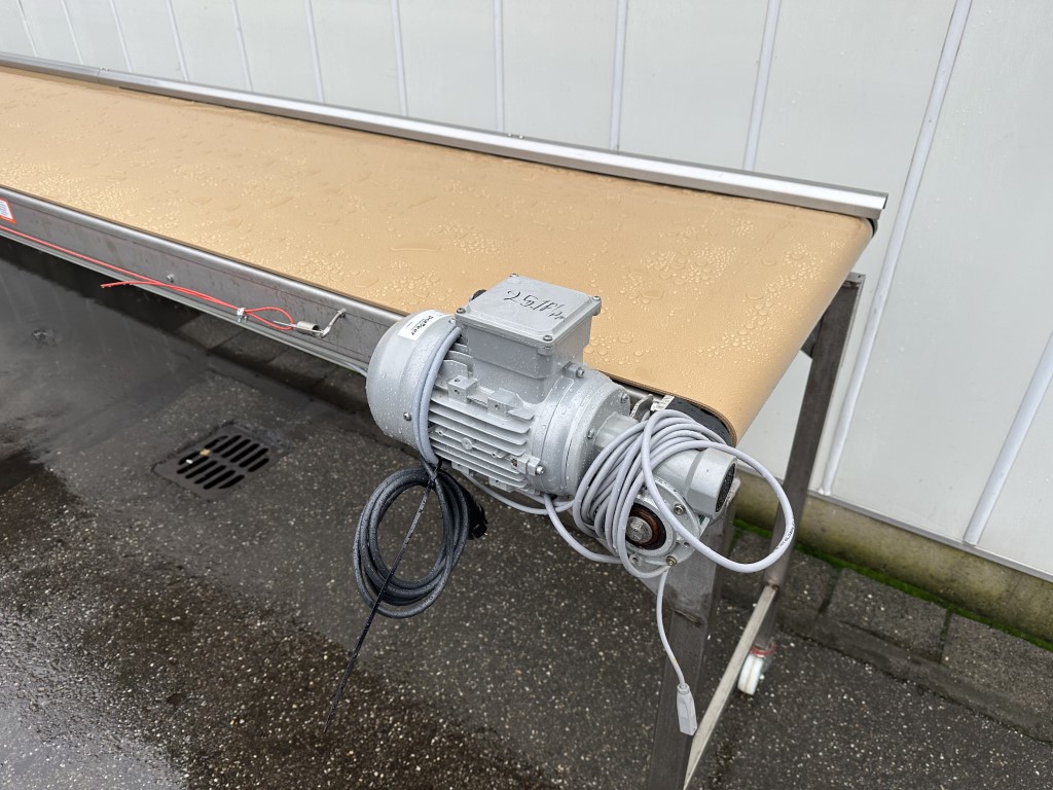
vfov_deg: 56.8
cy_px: 395
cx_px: 526
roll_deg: +0.3
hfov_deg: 71.6
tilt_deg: -34.4
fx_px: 730
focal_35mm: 24
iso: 80
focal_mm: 6.86
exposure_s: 1/390
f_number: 1.78
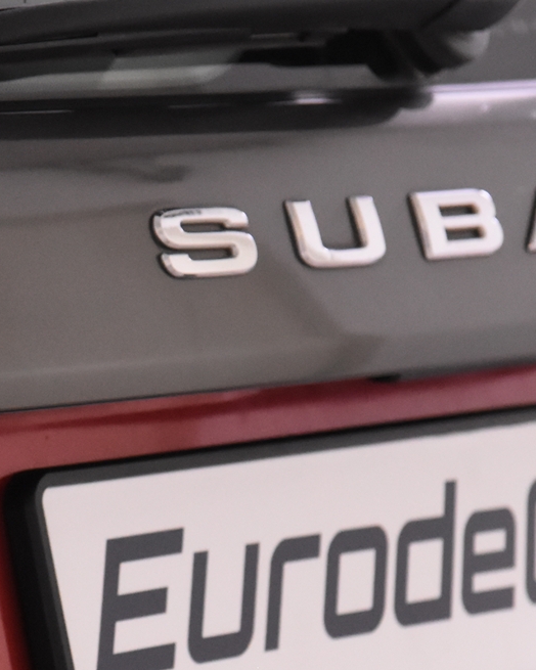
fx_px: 5731
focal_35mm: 289
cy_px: 446
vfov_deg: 6.7
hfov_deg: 5.4
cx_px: 99
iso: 3200
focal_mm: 70
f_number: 4
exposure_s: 1/125
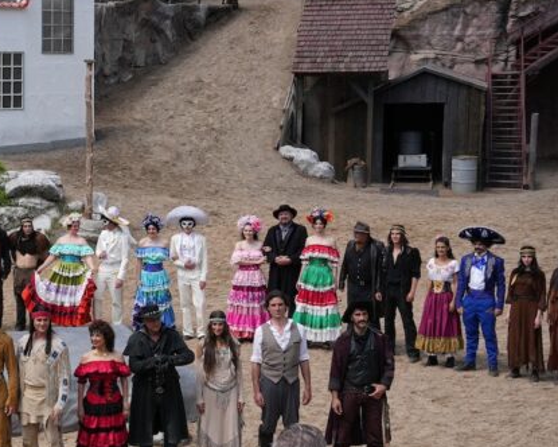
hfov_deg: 19.9
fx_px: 1552
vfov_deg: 16.4
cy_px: 241
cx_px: 23
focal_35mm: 94
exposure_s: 1/1250
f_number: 8
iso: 800
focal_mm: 52
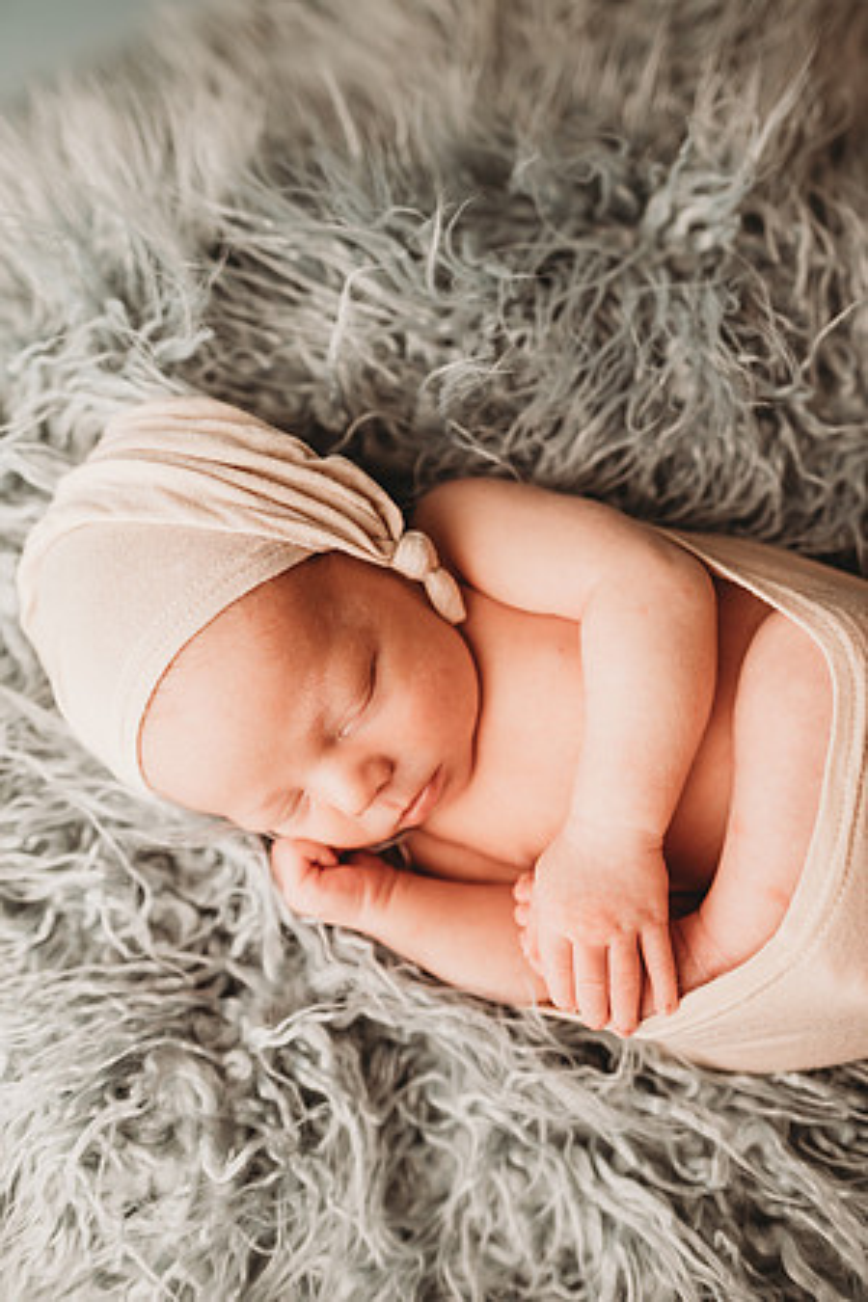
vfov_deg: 73.7
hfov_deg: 53.1
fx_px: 868
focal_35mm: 24
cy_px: 651
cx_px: 434
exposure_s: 1/160
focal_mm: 24
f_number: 2.5
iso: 100
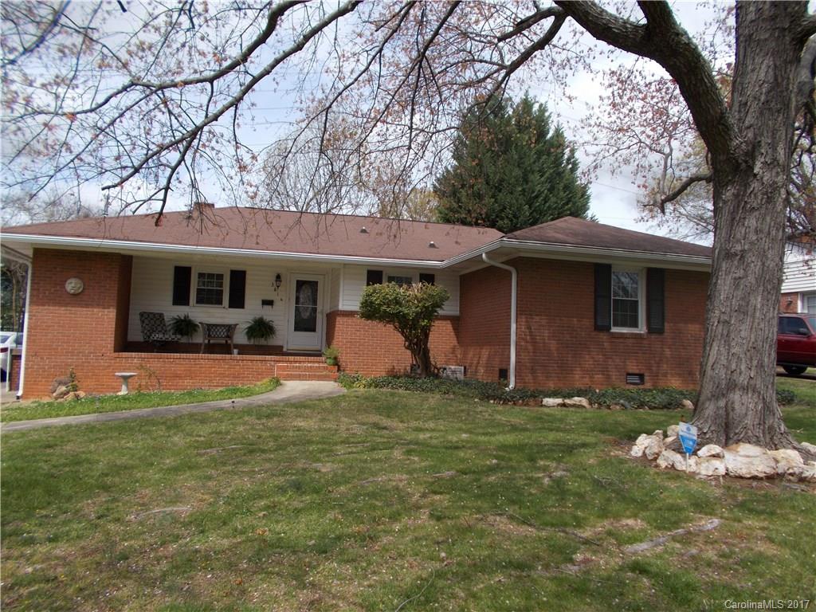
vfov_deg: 53.1
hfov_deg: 67.3
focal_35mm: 26
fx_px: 613
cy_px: 306
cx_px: 408
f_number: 8
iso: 80
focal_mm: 4.6
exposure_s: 1/160
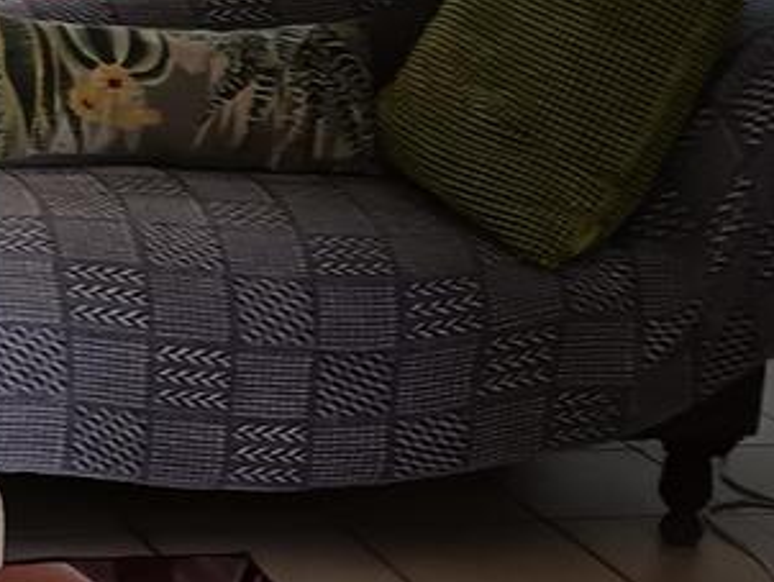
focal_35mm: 127
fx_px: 2842
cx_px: -200
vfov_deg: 11.7
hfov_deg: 14.9
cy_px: 246
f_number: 1.75
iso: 704
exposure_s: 1/50
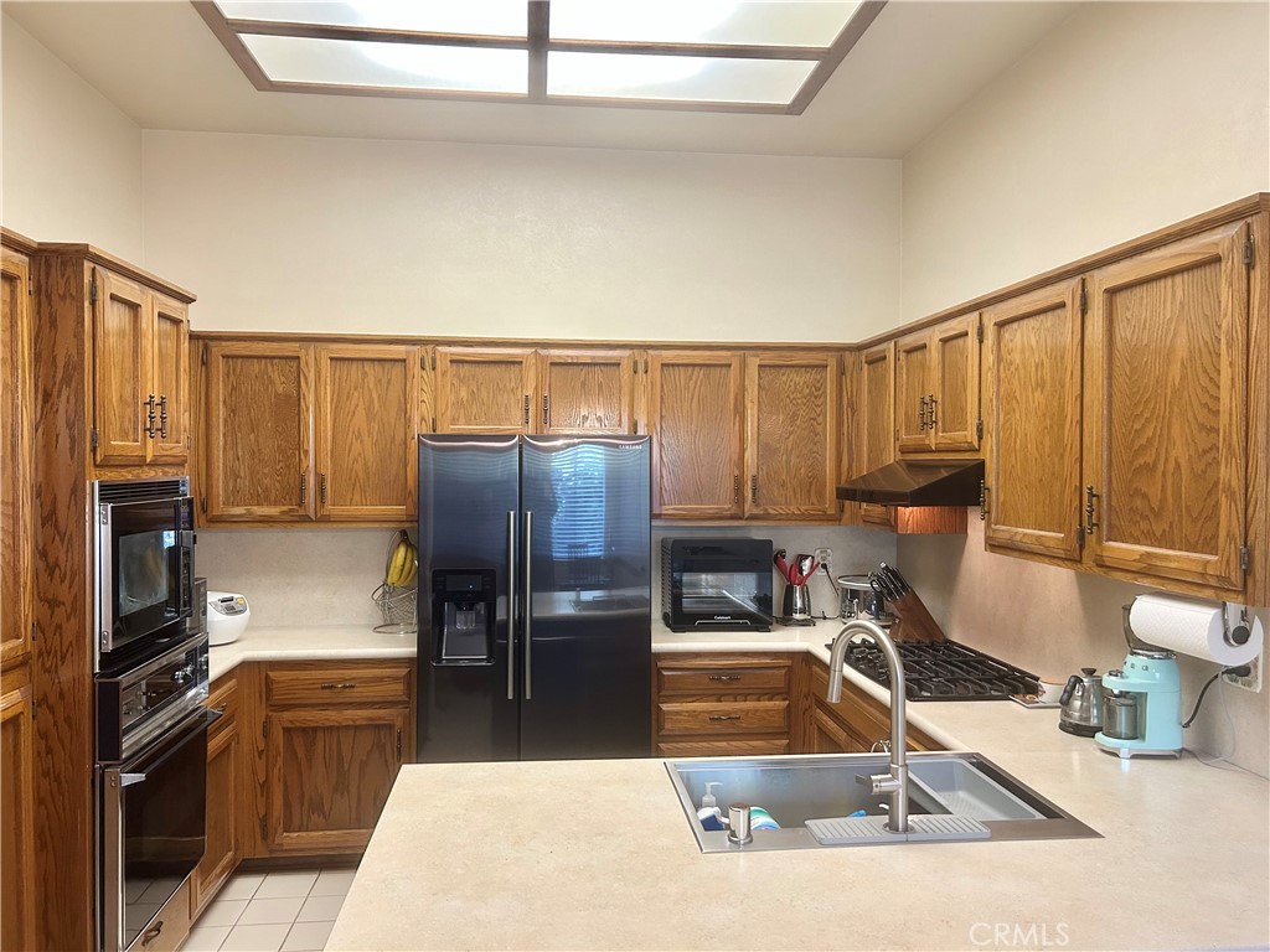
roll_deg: +0.1
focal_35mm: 26
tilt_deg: -1.2
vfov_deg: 53.1
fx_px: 954
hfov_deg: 67.3
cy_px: 476
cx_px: 635
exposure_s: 1/60
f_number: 1.5
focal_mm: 5.7
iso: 200
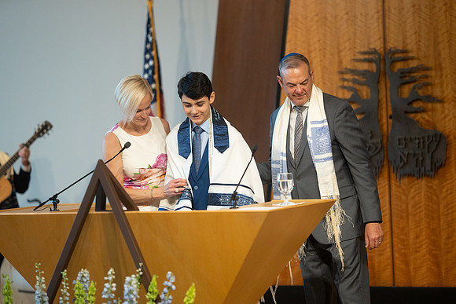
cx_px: 228
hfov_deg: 15.2
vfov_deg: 10.2
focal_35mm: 135
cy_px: 152
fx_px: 1710
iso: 2500
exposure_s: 1/400
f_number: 1.8
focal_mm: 135
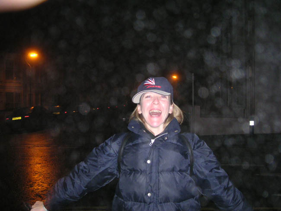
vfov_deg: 37.7
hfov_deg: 49.0
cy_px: 106
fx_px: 309
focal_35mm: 38
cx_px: 140
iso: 160
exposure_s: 1/45
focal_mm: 6
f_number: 2.8
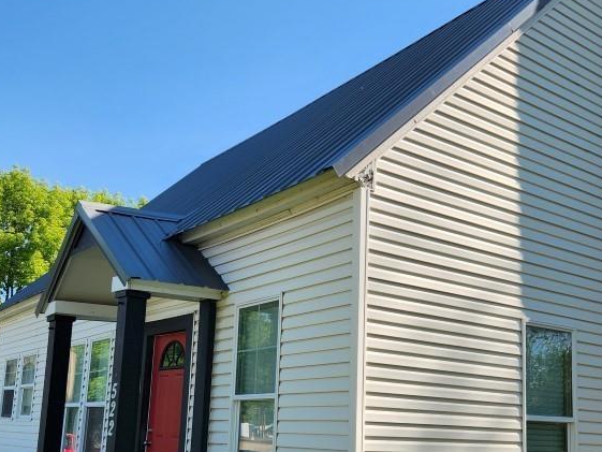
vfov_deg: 33.8
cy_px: 329
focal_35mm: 42
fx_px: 731
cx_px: 349
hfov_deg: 44.6
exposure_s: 1/1126
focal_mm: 5.4
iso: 20
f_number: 1.8
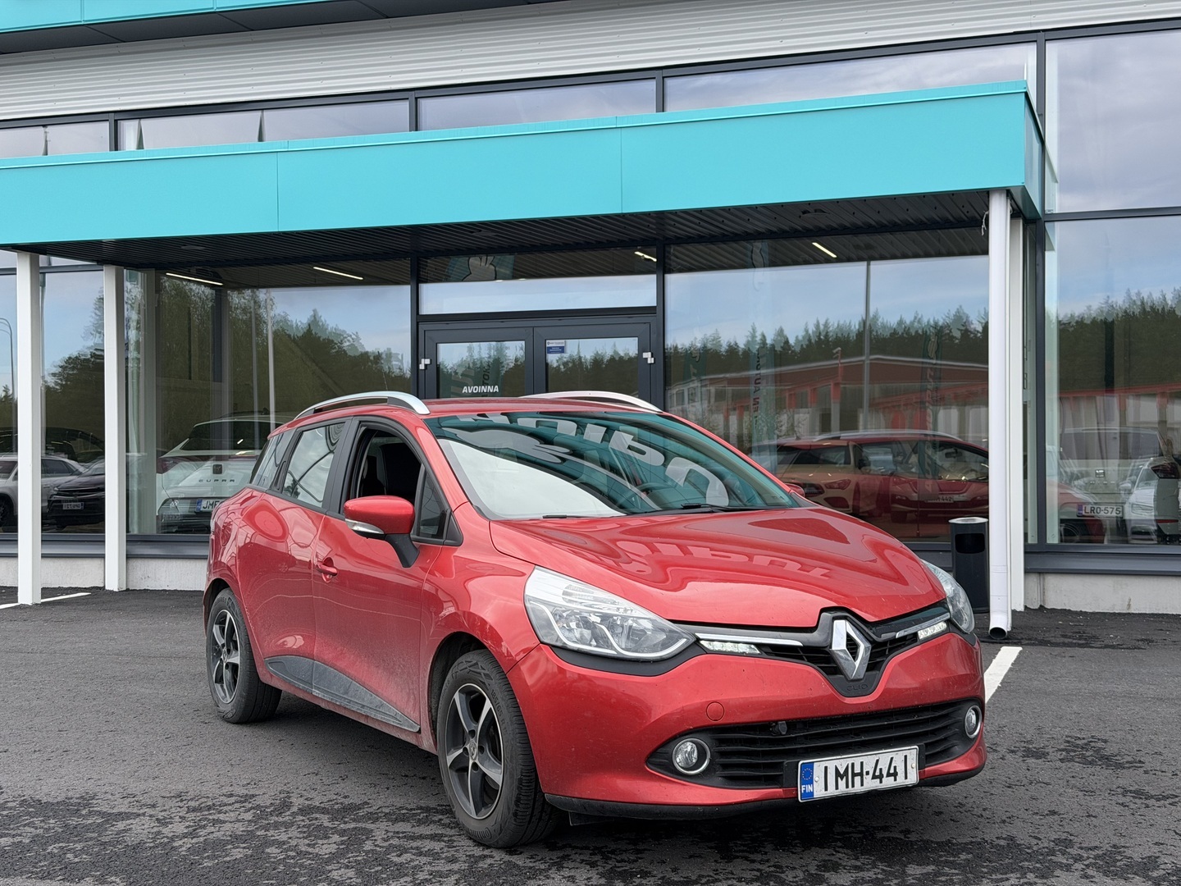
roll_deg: -0.2
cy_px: 443
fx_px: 1638
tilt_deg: +0.1
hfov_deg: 39.7
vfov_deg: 30.3
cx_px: 590
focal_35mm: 48
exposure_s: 1/939
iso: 64
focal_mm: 6.76
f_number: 1.78
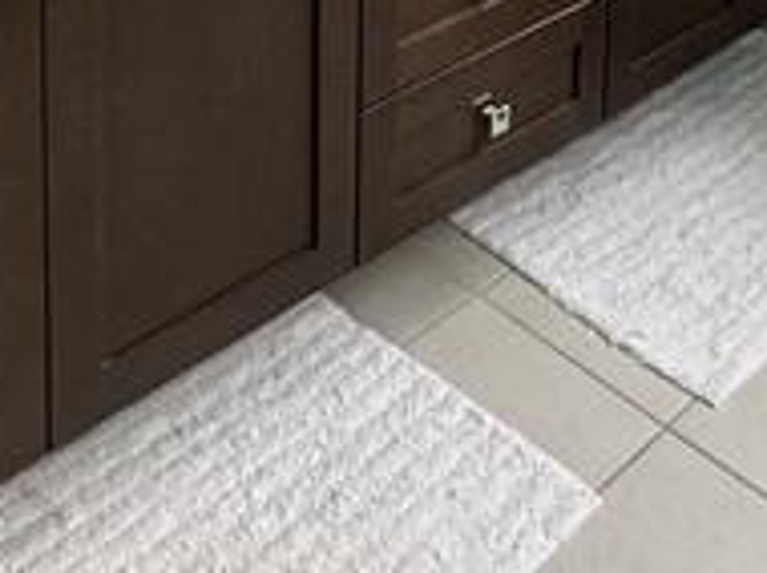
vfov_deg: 19.1
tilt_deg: -7.3
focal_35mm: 59
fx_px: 1306
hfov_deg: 32.3
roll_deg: -2.2
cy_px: -444
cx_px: 553
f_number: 2.2
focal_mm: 2.22
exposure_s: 1/60
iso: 250
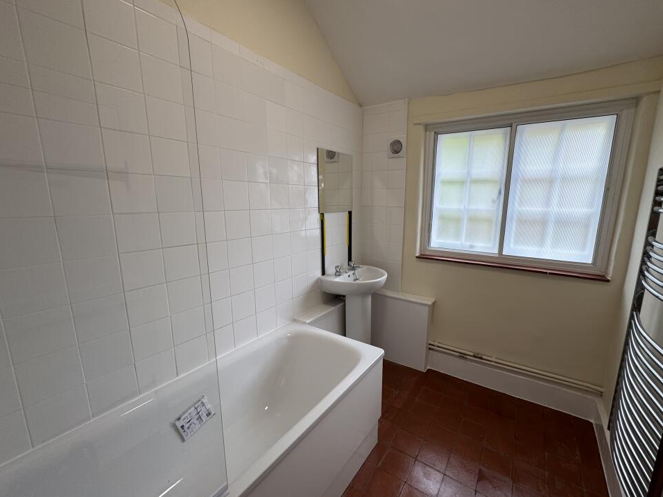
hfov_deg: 98.0
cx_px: 353
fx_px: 287
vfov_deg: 81.7
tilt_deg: -10.3
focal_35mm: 15
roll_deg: +0.2
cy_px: 252
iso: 40
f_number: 2.2
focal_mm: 2.22
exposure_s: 1/100
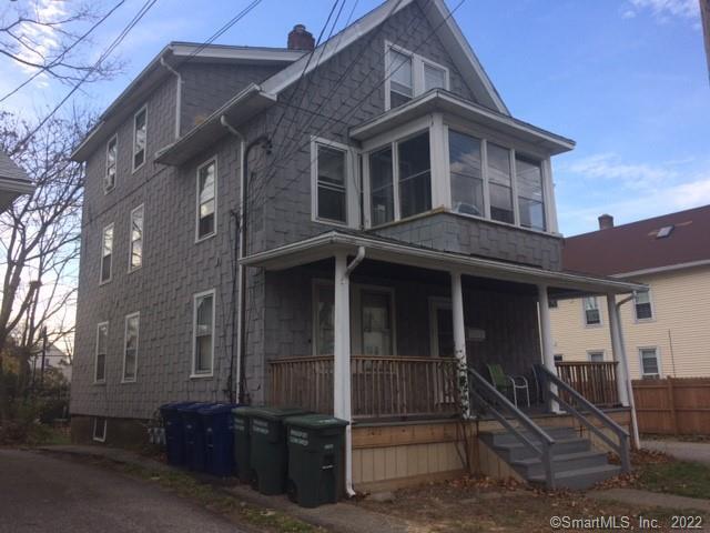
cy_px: 266
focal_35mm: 29
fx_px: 595
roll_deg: +1.3
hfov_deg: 61.7
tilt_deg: +10.0
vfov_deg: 48.2
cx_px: 355
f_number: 2.2
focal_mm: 4.15
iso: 32
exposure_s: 1/912
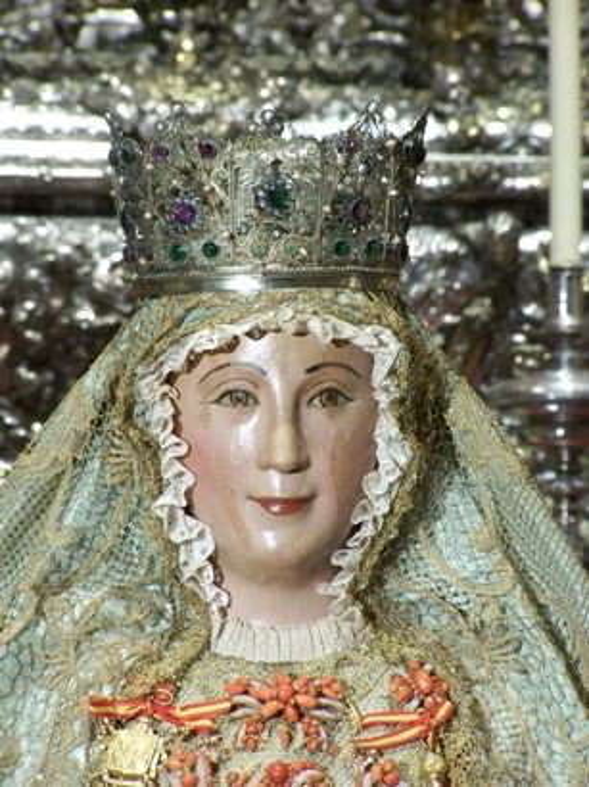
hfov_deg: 5.8
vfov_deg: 7.7
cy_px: 394
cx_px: 294
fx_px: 5859
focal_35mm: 258
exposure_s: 1/2.5
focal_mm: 42.8
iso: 100
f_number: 4.5
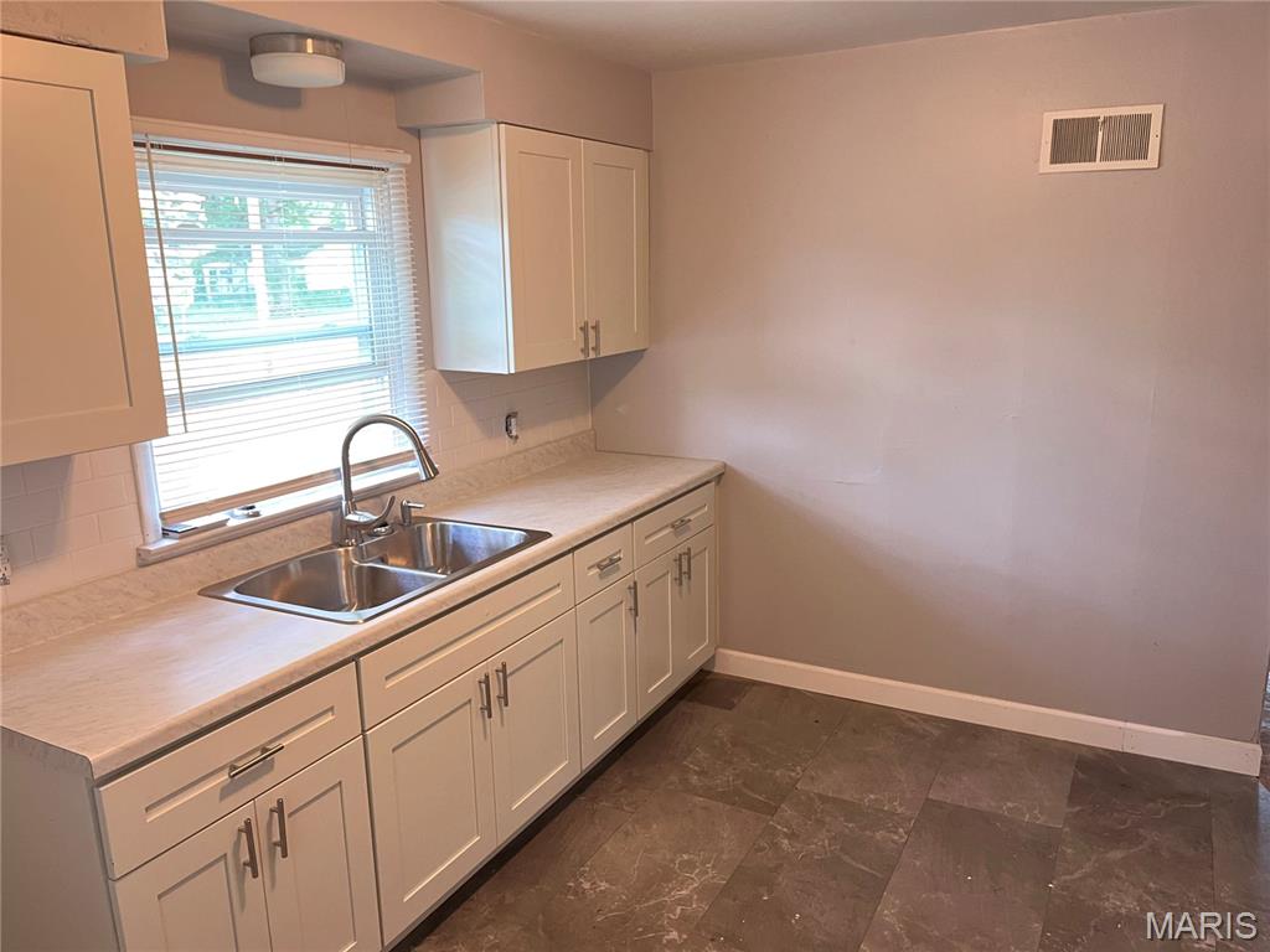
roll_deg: +0.4
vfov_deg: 53.1
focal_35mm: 26
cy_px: 476
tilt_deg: -13.0
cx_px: 635
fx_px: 954
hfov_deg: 67.3
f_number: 1.6
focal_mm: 5.1
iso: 400
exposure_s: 1/60
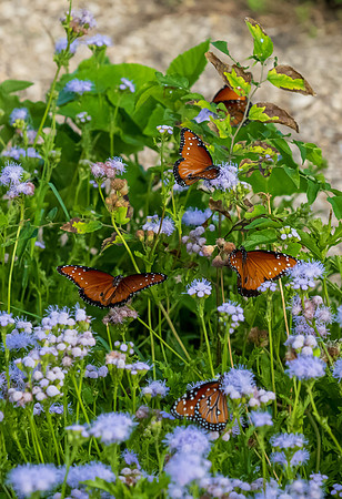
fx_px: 5368
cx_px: 237
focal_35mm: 384
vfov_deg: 5.3
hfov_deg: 3.6
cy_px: 251
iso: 1800
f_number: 7.1
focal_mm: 135
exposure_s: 1/1600
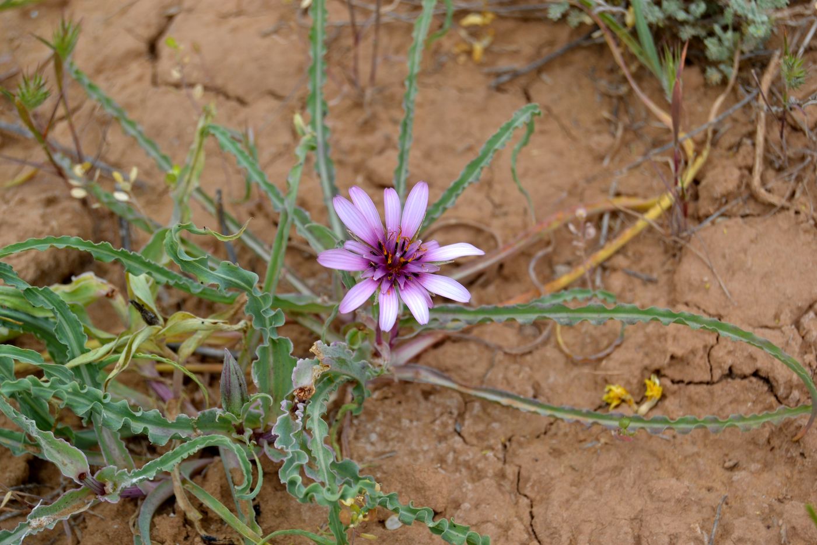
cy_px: 272
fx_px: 1872
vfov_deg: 16.5
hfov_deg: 24.6
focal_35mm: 82
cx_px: 408
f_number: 8
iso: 100
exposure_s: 1/160
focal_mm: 55
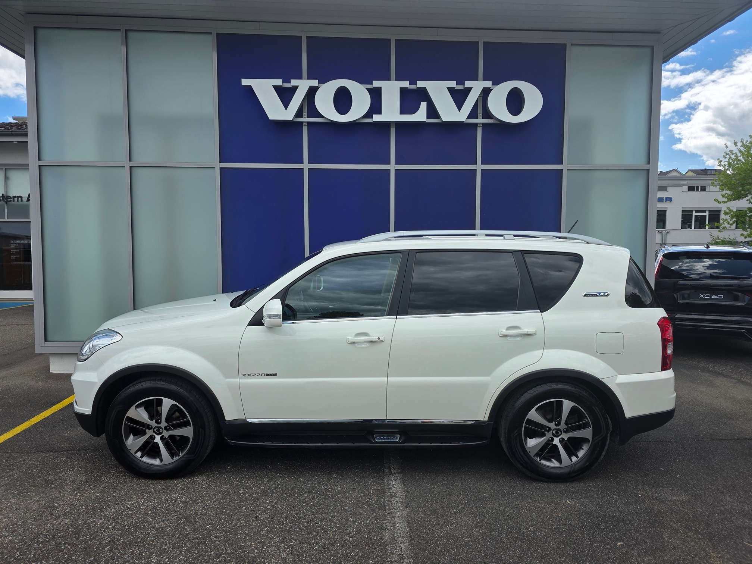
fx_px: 500
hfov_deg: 73.9
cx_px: 376
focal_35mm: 23
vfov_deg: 58.9
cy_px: 282
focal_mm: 6.3
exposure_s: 1/3540
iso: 80
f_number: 1.7
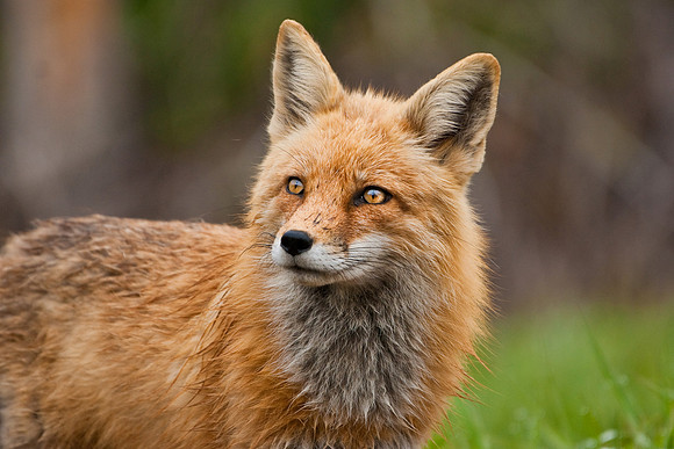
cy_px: 224
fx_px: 11235
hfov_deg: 3.4
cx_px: 337
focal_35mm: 600
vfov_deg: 2.3
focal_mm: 400
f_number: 5.6
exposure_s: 1/640
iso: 400
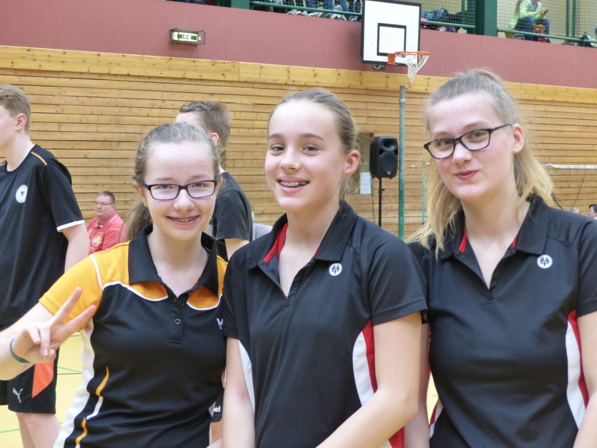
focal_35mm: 72
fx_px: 1242
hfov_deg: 27.0
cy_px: 224
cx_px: 298
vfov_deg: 20.4
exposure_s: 1/40
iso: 400
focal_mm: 13
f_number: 2.8
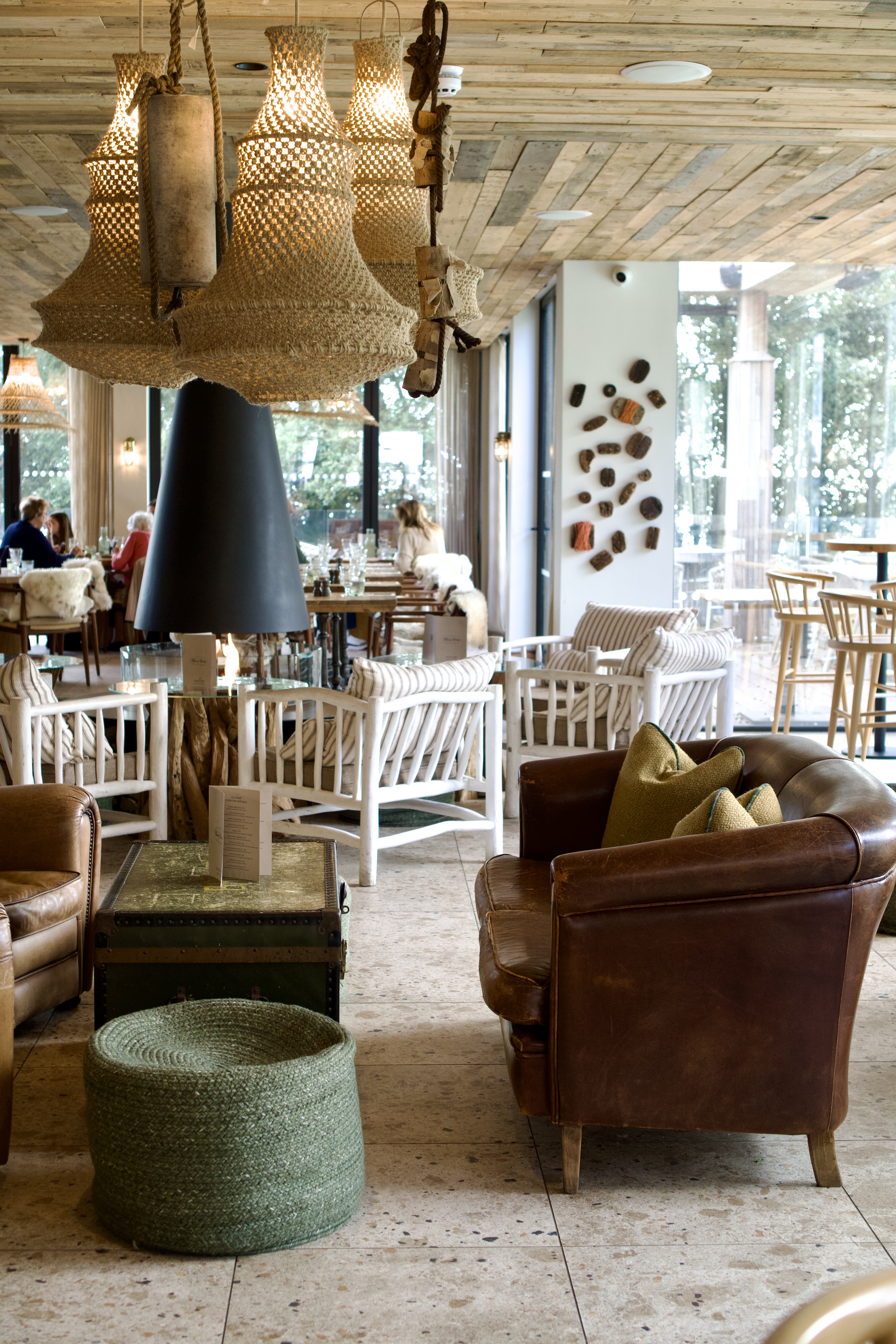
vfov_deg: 37.9
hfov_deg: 25.8
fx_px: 1960
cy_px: 672
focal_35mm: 52
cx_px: 448
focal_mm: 35
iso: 320
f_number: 4
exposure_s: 1/60
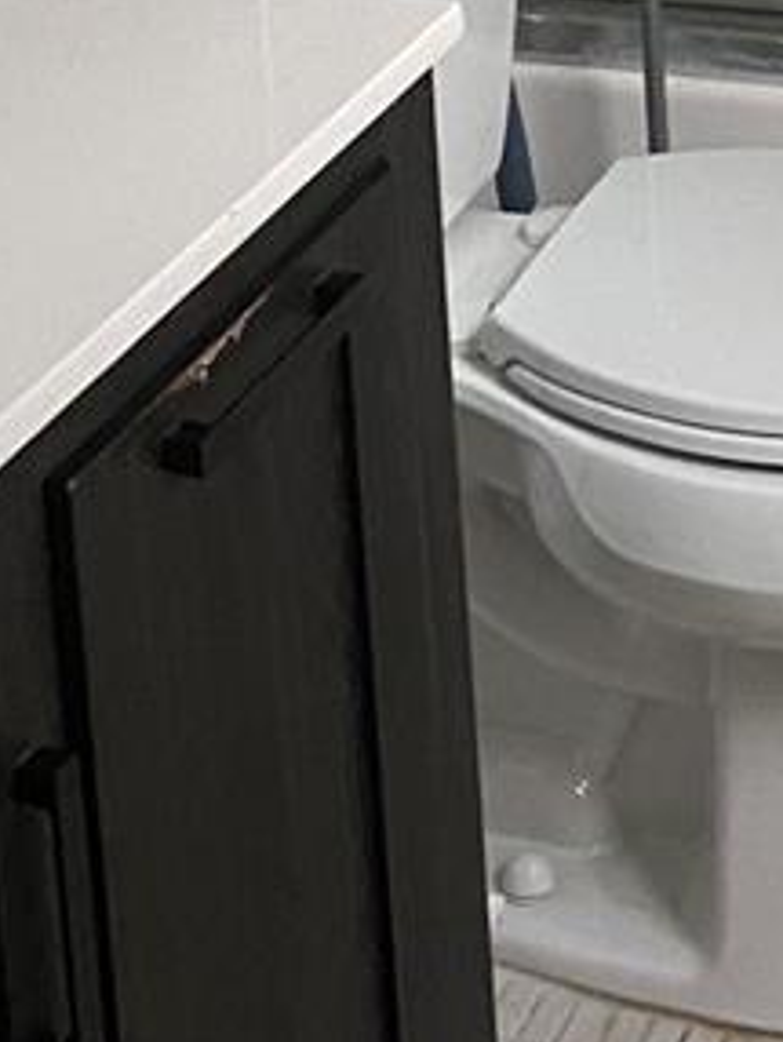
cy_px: -689
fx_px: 3282
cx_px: 805
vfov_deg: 15.9
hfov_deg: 13.4
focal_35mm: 109
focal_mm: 4.25
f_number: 1.8
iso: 250
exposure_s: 1/60
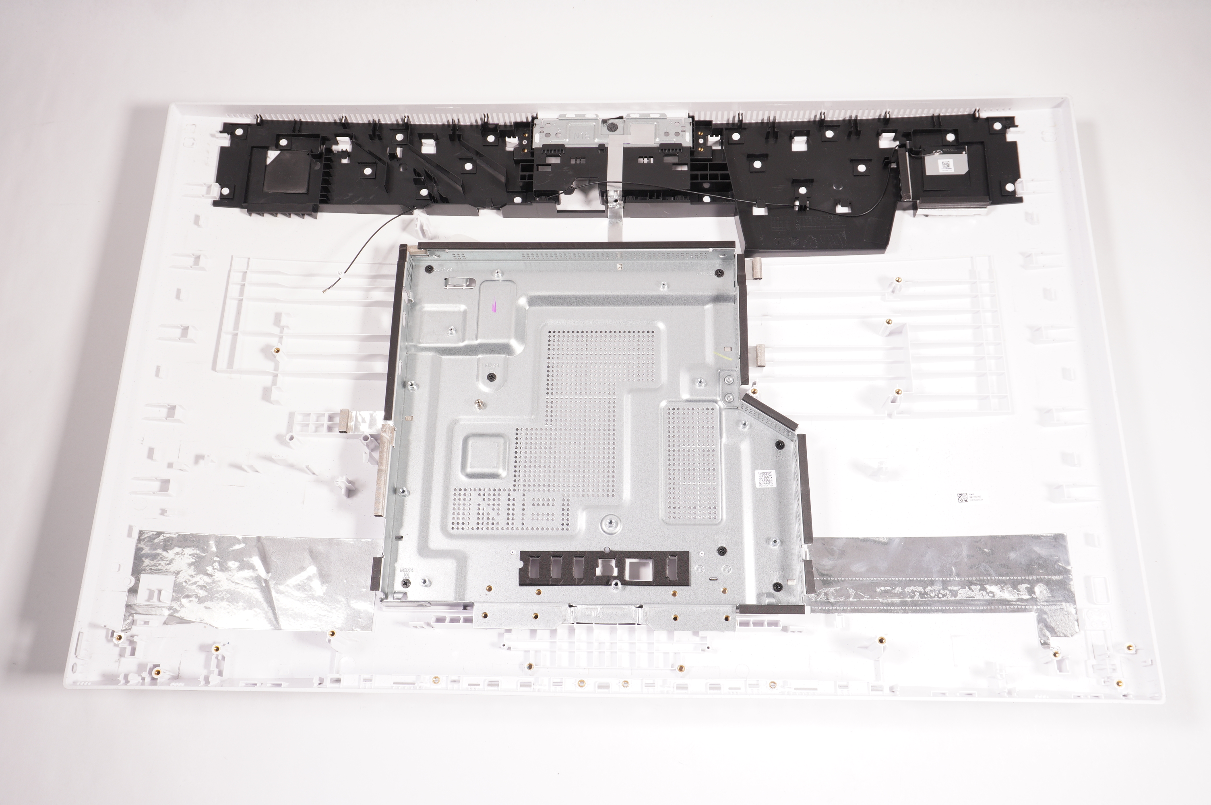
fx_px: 1008
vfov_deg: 43.5
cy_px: 402
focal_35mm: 30
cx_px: 606
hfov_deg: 62.0
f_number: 5.6
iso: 160
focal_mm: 20
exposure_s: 1/40
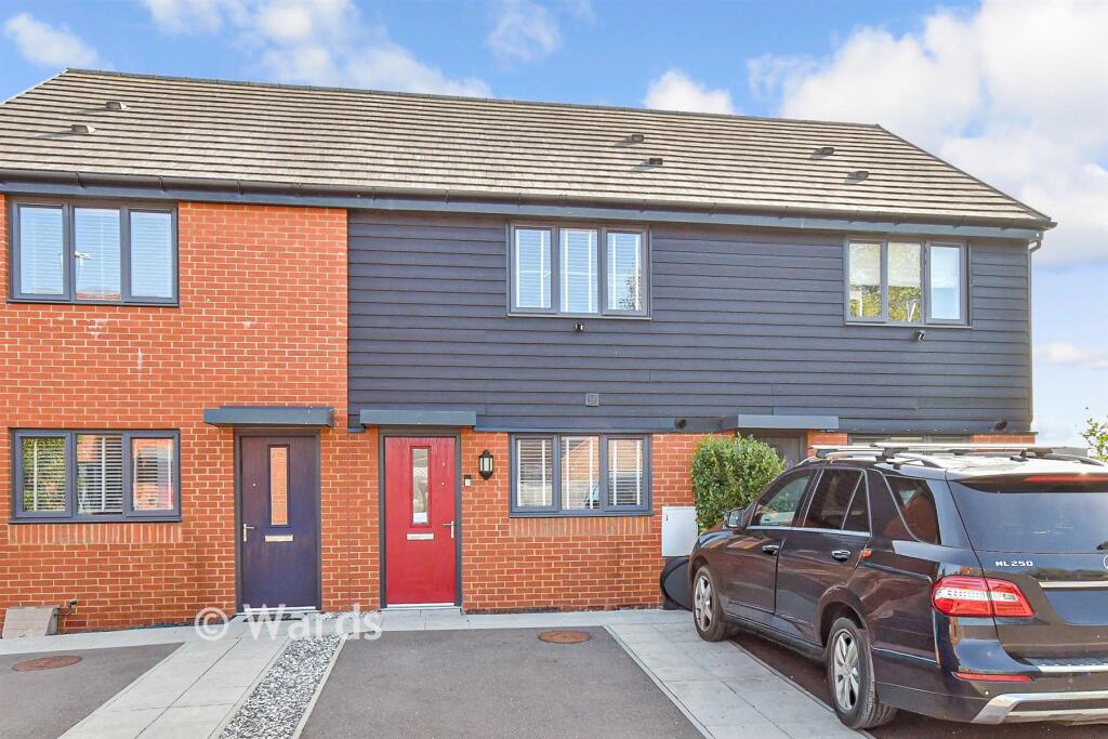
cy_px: 370
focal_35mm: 21
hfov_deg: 81.2
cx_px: 554
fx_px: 646
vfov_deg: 59.5
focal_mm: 14
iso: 800
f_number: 9
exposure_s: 1/320
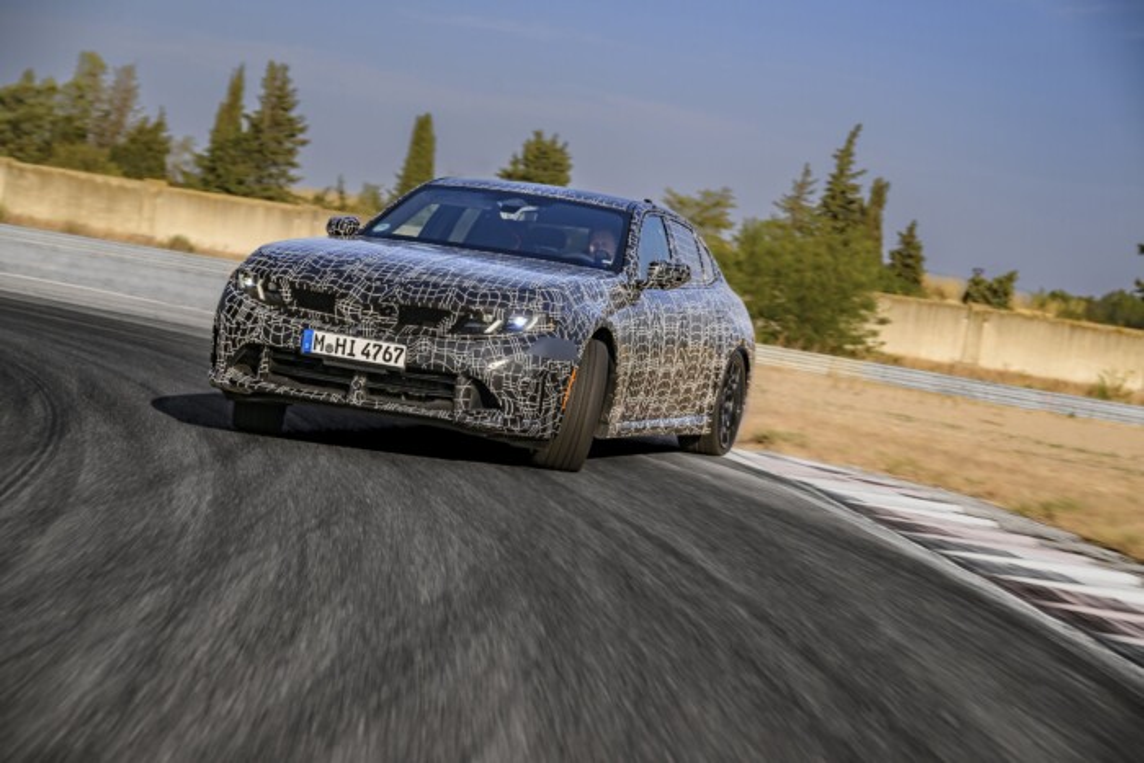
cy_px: 382
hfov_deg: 27.3
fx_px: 2352
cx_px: 572
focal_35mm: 74
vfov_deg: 18.4
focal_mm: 74
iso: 100
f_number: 6.3
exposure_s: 1/100
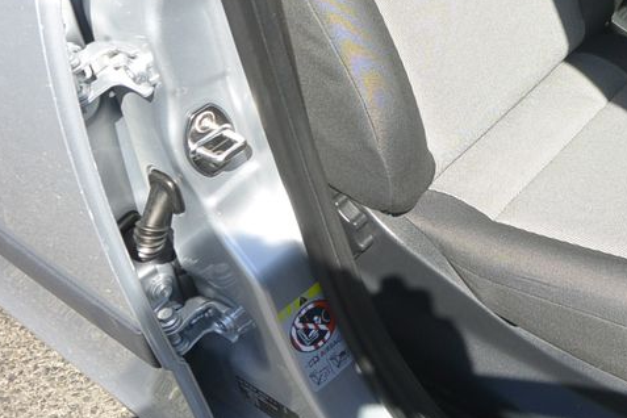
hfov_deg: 31.9
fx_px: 1010
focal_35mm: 58
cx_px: 624
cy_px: 10
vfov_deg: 22.6
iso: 160
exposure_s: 1/500
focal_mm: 10
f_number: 4
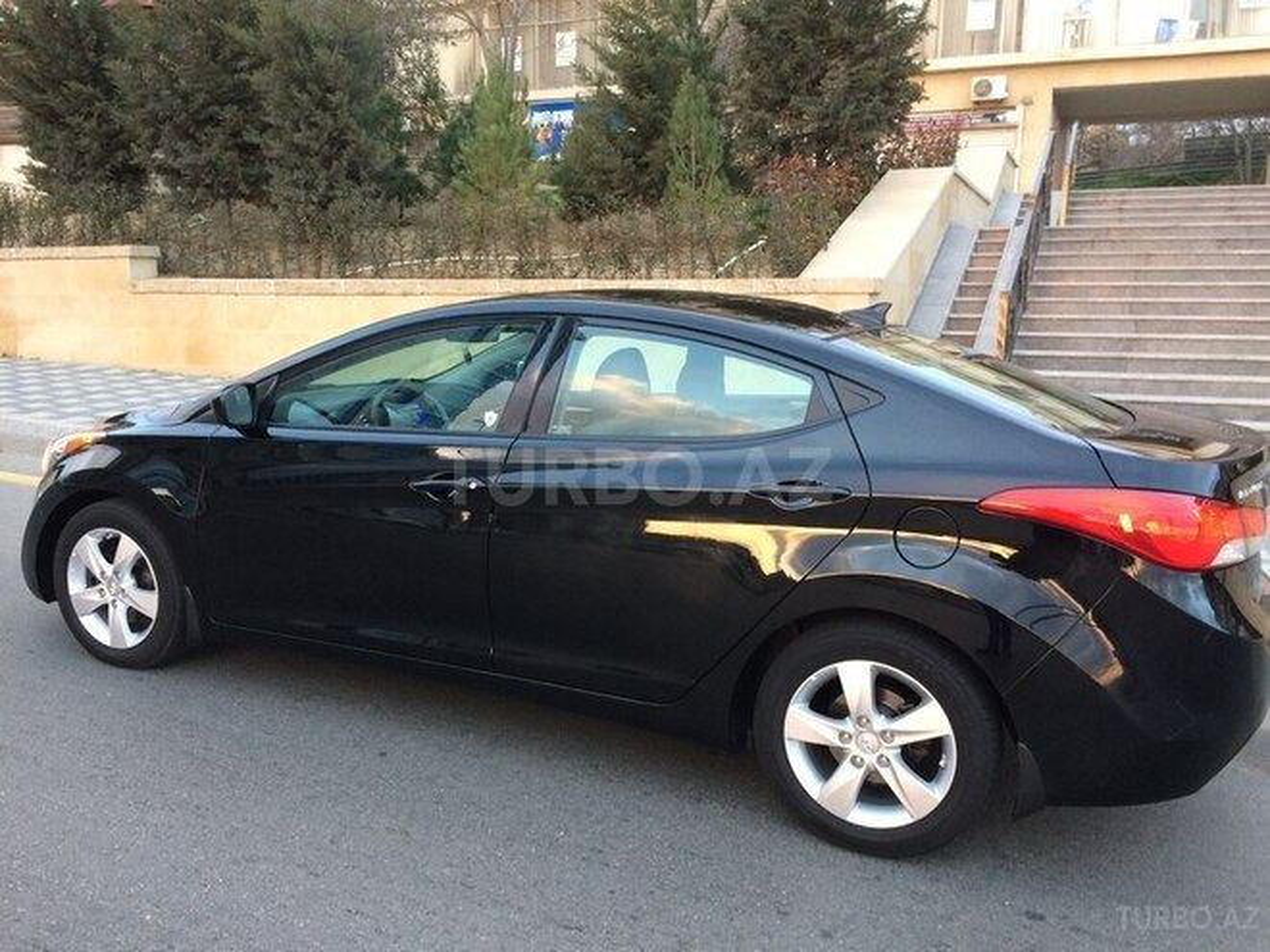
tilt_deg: -7.1
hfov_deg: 61.7
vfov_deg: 48.2
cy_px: 476
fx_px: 1064
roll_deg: -0.7
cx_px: 635
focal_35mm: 29
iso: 64
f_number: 2.2
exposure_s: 1/33
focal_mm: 4.15
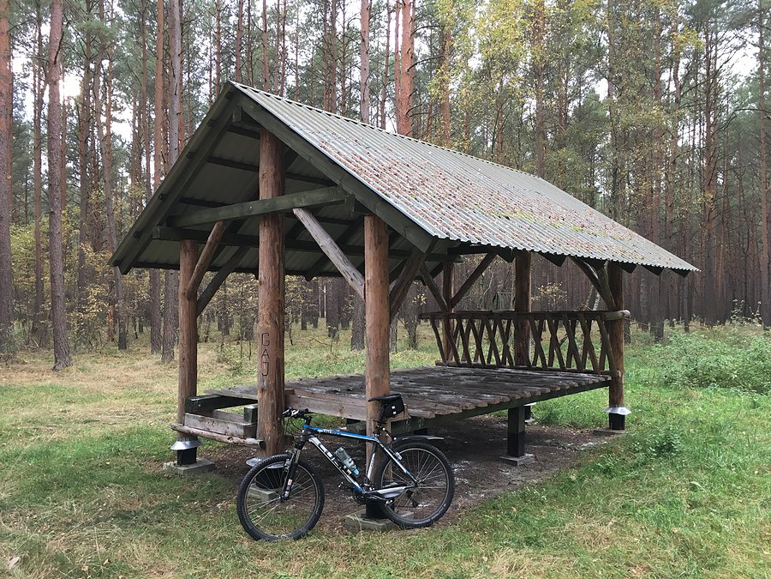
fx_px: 646
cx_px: 386
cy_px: 290
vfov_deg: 48.2
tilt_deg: +1.6
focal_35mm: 29
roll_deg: -0.4
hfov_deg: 61.7
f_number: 2.2
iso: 25
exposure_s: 1/33
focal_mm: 4.15
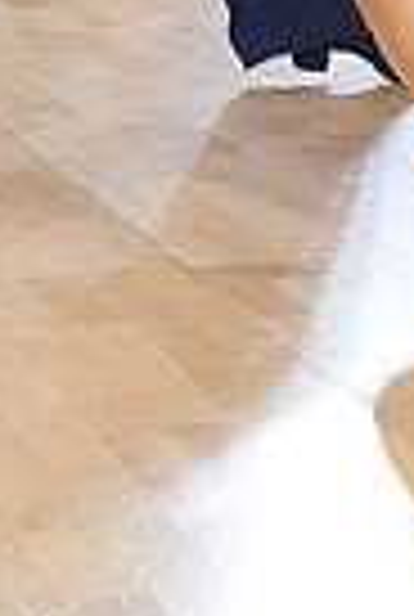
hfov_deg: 6.7
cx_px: 272
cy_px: -540
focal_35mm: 207
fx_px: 3553
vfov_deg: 9.4
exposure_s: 1/200
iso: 5000
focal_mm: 49
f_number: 6.3
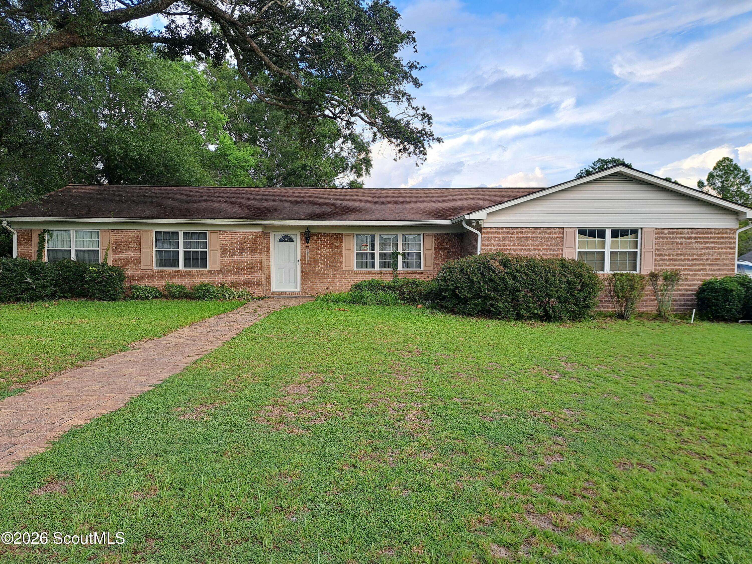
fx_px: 521
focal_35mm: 24
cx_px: 376
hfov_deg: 71.6
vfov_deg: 56.8
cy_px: 282
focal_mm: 5.23
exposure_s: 1/184
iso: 50
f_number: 1.8
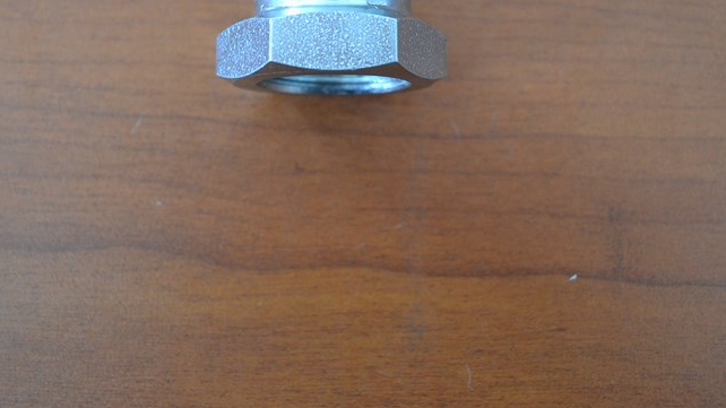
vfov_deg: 19.1
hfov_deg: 33.8
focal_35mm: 62
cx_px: 338
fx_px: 1193
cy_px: 53
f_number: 3.8
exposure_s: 1/60
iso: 400
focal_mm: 22
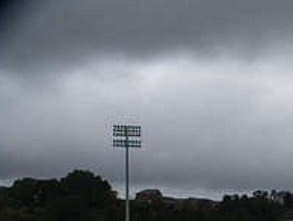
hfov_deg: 23.4
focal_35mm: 69
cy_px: 263
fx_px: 585
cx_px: 421
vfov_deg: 20.1
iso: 640
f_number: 5.6
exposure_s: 1/3200
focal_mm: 24
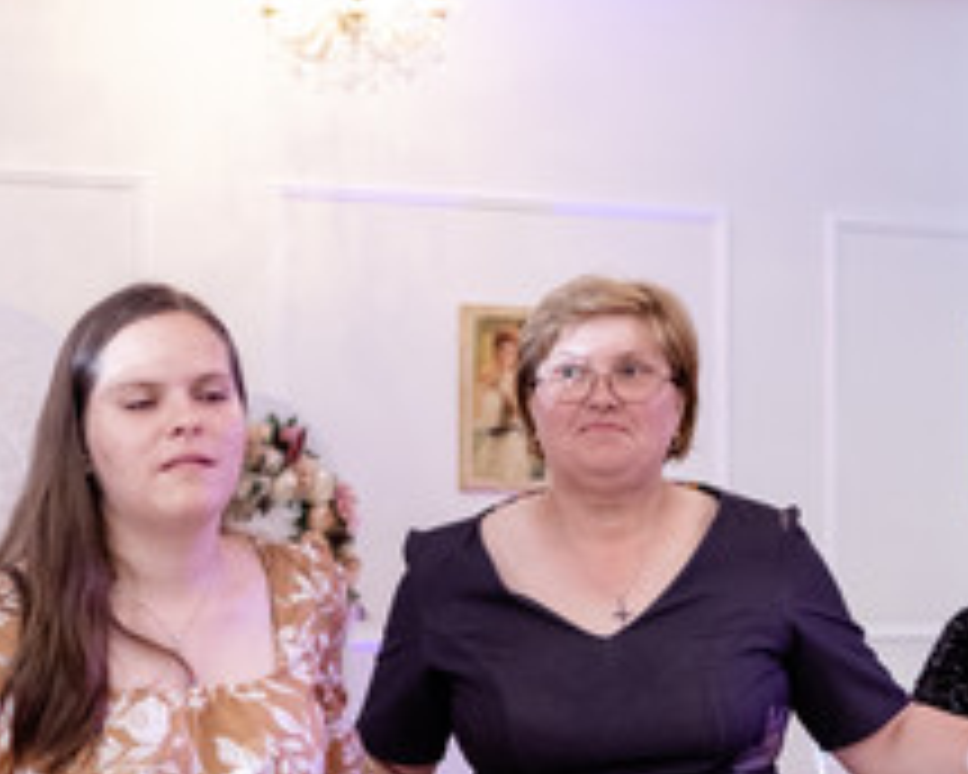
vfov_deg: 15.5
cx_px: 482
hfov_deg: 19.6
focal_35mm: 98
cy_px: 695
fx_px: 2808
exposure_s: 1/200
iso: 1000
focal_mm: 23
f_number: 2
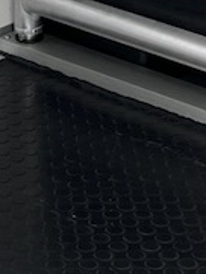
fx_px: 1458
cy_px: -506
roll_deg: +0.7
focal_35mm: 184
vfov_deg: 9.0
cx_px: -11
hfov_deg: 8.0
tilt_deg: -1.1
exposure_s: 1/171
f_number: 1.6
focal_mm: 5.1
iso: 40
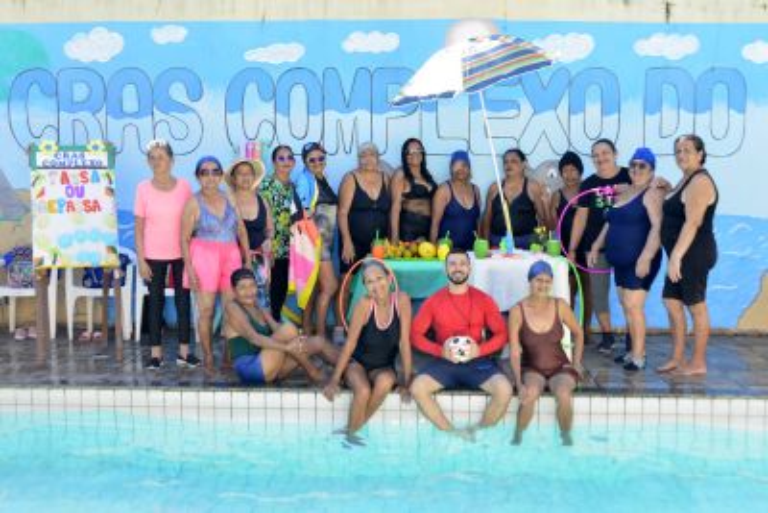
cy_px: 256
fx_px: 811
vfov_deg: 35.1
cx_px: 384
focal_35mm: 38
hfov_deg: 50.7
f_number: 8
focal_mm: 38
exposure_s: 1/250
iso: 500
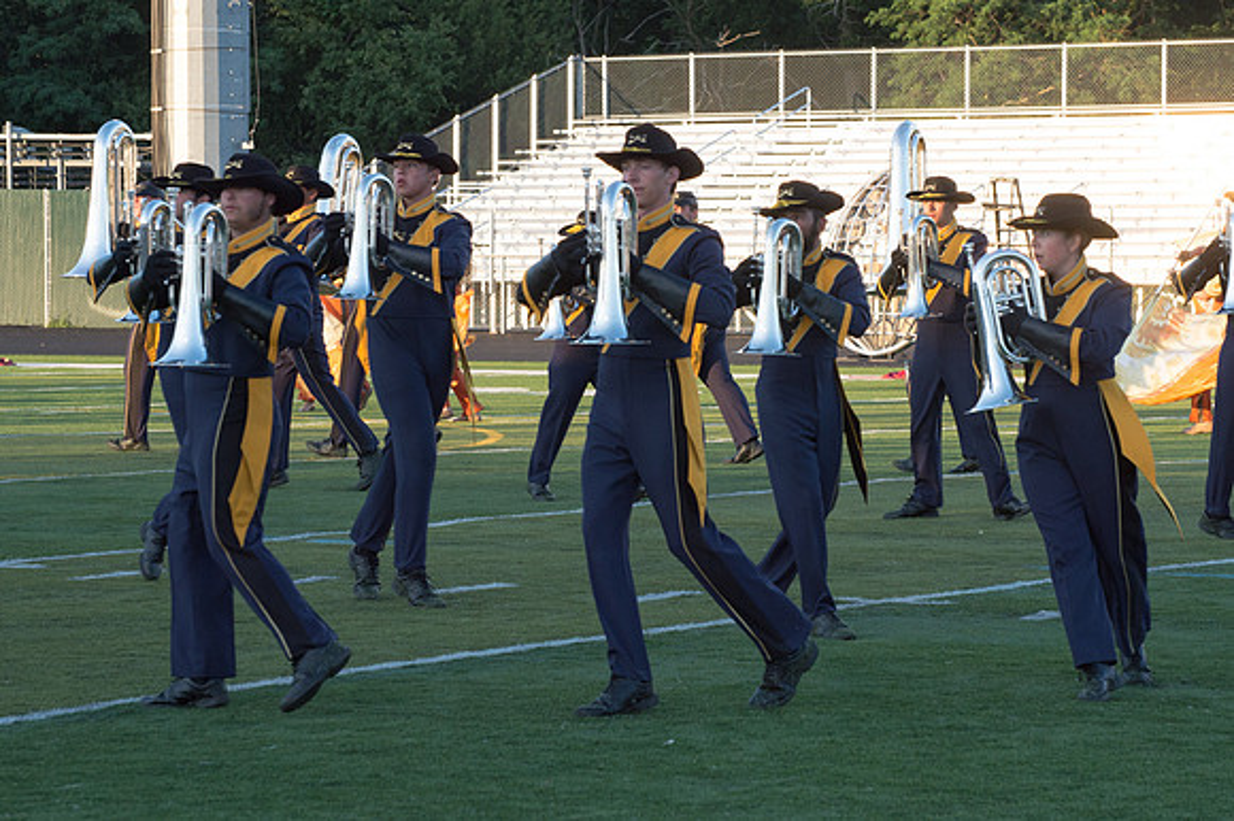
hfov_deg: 13.9
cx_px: 634
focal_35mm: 148
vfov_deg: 9.3
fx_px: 5070
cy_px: 336
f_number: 10
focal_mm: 116
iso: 640
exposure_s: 1/400
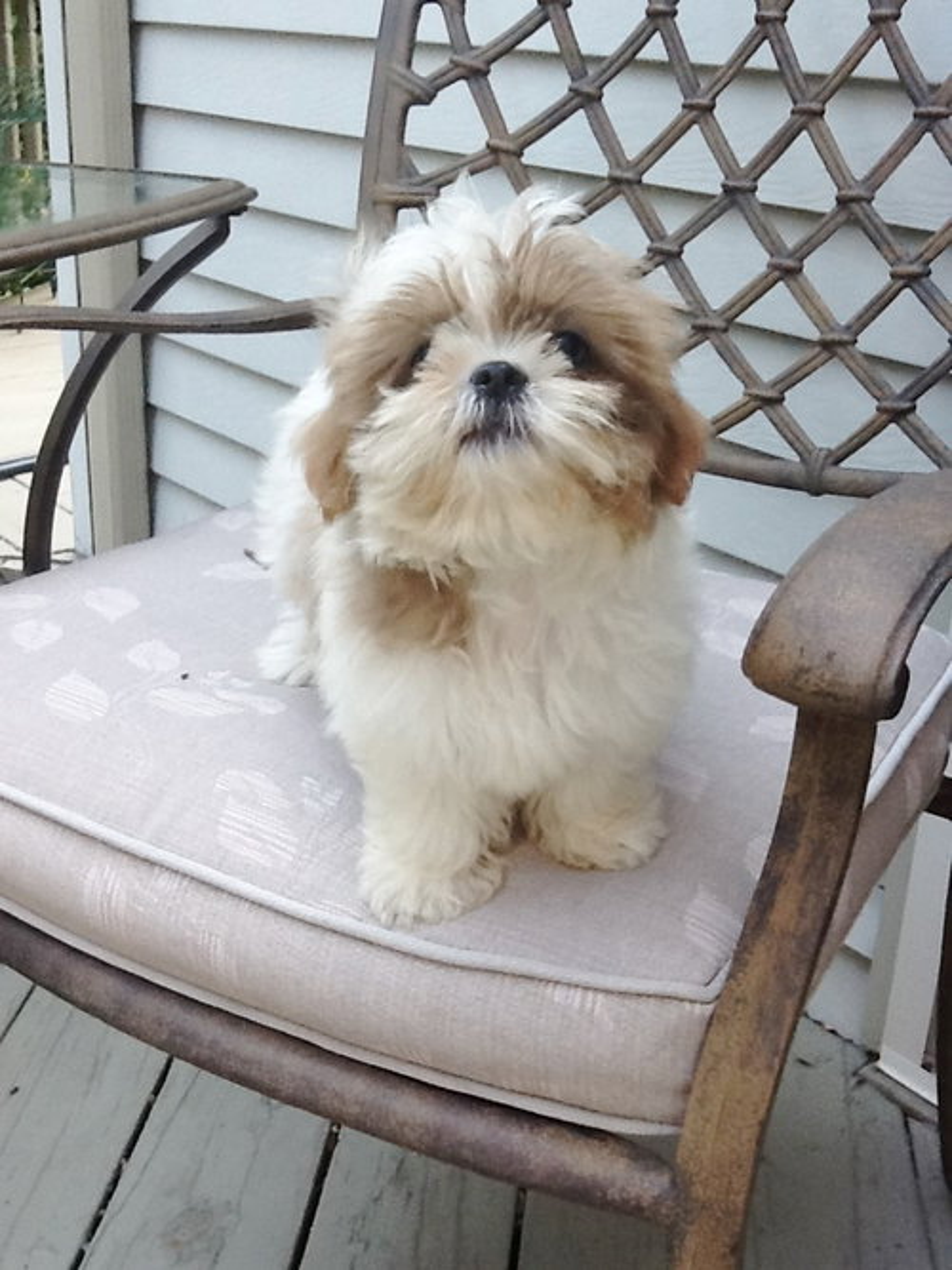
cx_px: 476
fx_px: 1614
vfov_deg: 43.0
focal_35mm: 44
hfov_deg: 32.9
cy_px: 635
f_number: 2.4
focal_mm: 2.03
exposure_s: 1/150
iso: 40
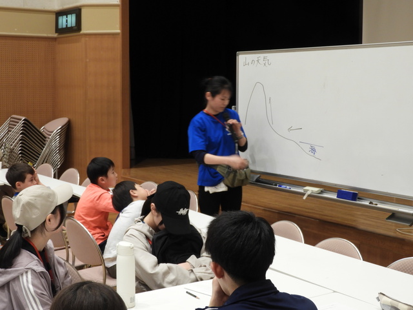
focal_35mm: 60
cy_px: 155
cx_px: 206
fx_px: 716
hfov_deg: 32.2
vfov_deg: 24.4
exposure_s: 1/30
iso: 200
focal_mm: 10.7
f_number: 4.2
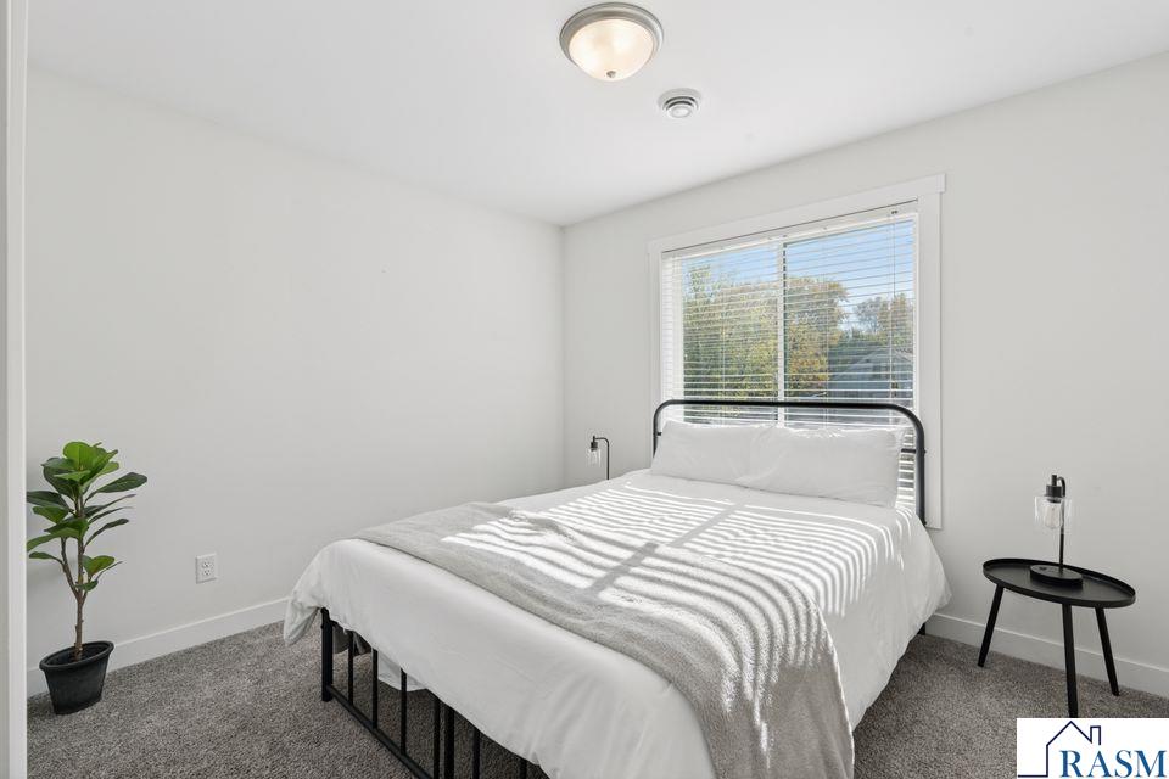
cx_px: 584
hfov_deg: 96.7
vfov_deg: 73.7
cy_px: 390
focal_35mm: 16
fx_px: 520
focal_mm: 16
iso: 400
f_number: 9
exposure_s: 1/60
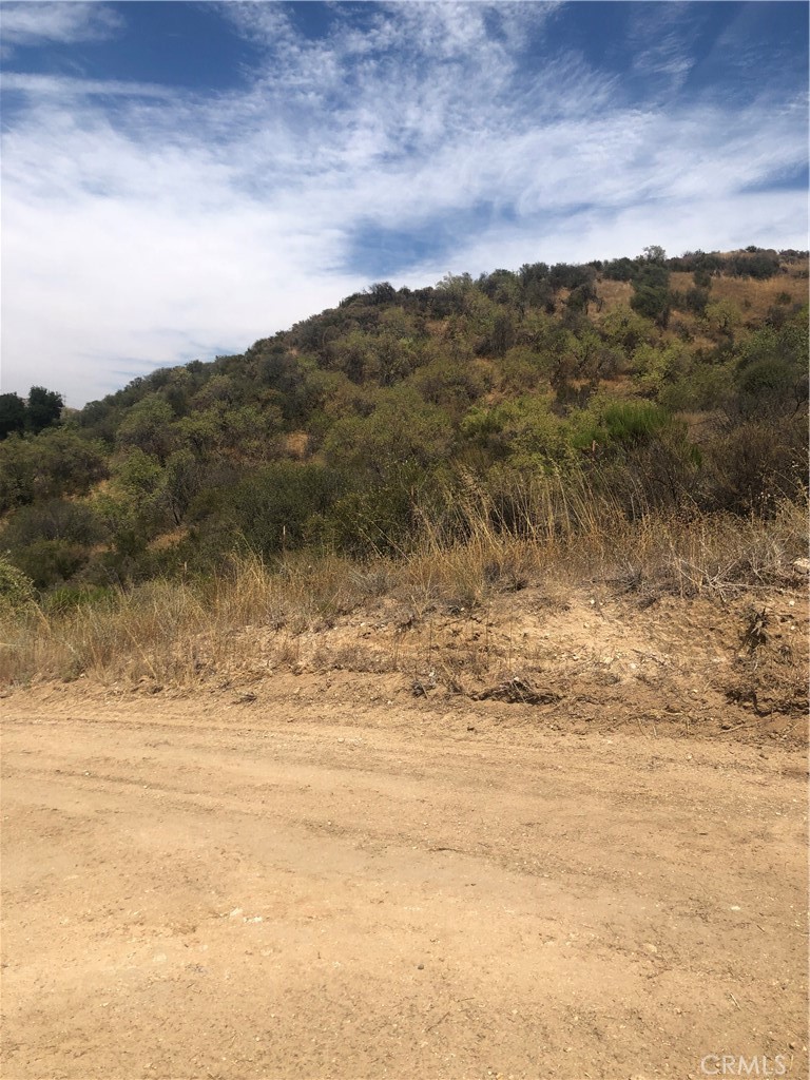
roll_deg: -4.4
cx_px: 405
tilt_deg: -0.3
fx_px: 874
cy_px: 540
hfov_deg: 49.7
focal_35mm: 28
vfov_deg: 63.4
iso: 20
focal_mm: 3.99
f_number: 1.8
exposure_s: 1/3205
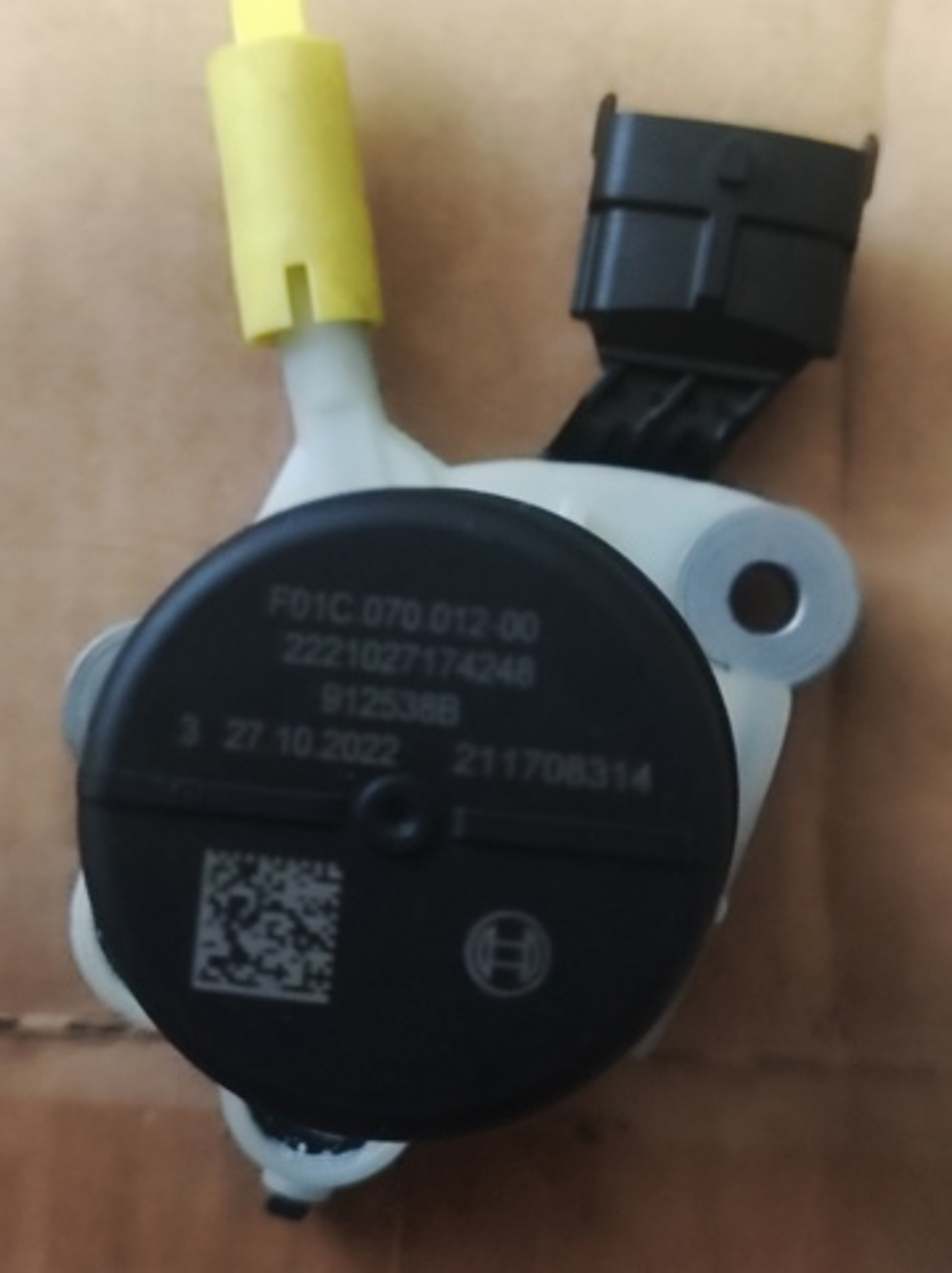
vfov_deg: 91.1
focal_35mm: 17
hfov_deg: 74.6
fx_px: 624
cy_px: 636
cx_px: 476
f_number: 1.79
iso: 3071
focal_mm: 4.74
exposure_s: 1/25
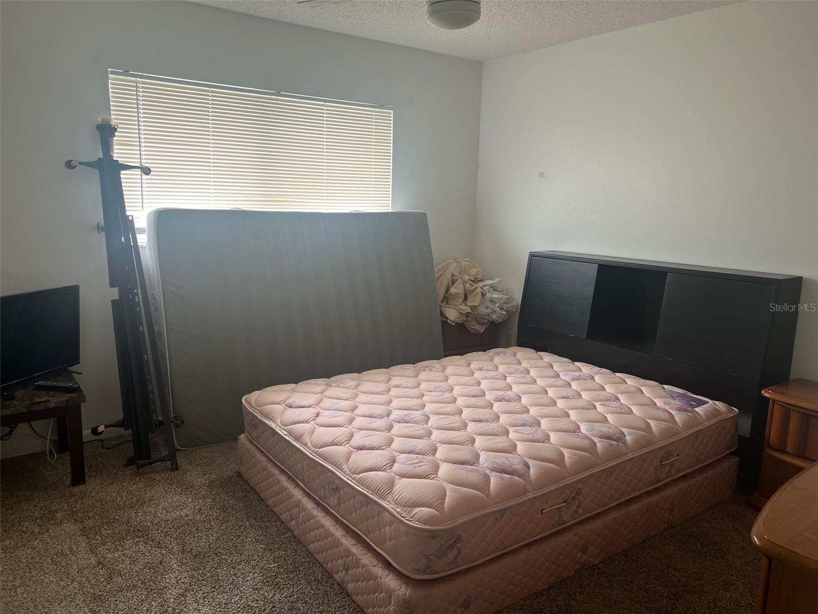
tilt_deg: -10.2
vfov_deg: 53.1
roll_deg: -0.9
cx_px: 409
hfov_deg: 67.3
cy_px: 307
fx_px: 614
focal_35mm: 26
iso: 125
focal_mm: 5.7
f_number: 1.5
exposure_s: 1/65
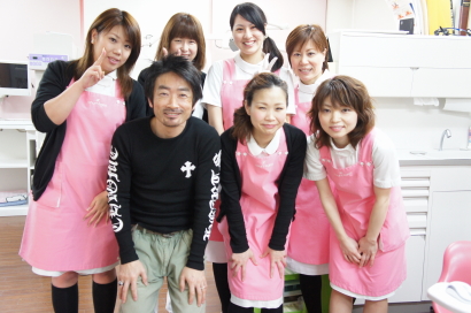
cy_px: 156
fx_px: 529
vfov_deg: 32.9
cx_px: 236
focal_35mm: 40
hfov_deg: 48.0
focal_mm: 27
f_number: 4
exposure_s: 1/50
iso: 1250
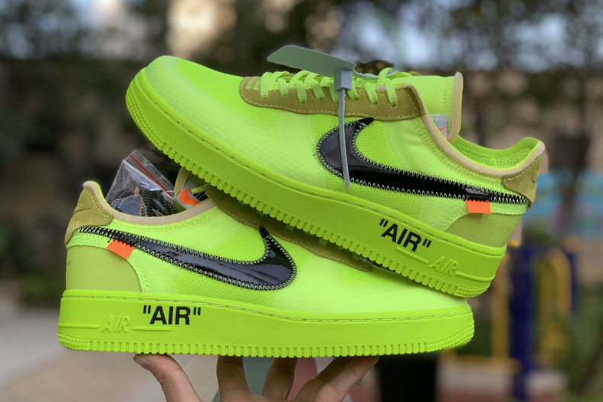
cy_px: 204
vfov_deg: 24.6
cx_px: 299
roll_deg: -2.2
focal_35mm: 55
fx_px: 921
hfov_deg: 36.3
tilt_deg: +3.8
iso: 16
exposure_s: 1/122
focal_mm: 6
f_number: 2.4
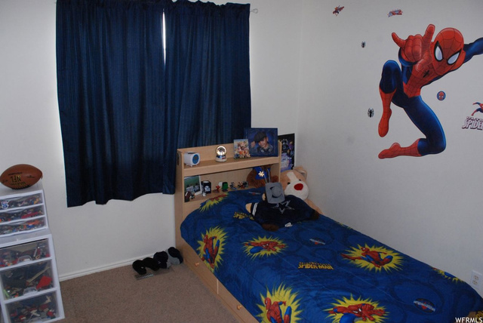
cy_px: 162
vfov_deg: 48.0
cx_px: 242
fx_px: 363
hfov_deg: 67.3
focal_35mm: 27
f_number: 8
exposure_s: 1/60
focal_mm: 18
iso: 1250
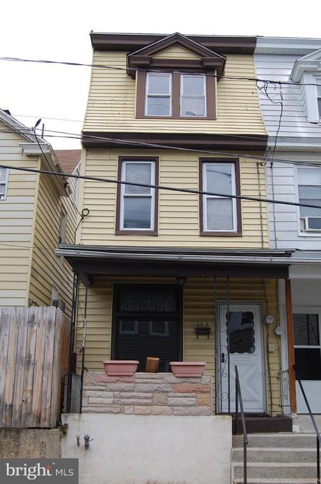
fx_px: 523
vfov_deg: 49.6
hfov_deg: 34.1
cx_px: 160
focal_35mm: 39
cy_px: 242
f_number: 7.1
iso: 200
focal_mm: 26
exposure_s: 1/200
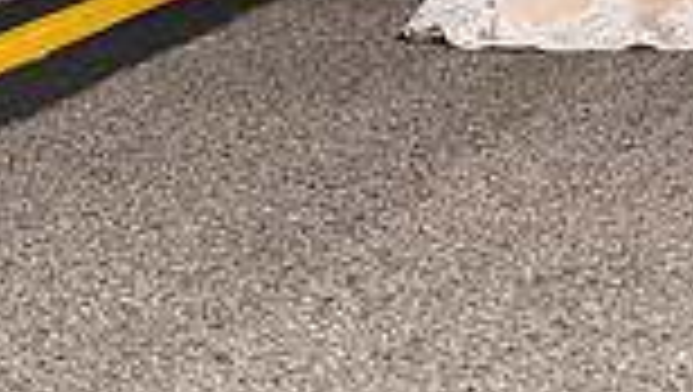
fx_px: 3936
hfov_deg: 10.0
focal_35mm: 214
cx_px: 497
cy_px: -550
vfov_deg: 5.5
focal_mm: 70
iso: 1000
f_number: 6.3
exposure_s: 1/200
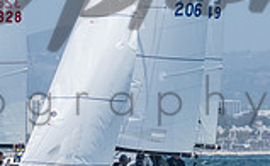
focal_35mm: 566
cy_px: -112
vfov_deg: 2.3
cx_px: 88
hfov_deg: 3.7
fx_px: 4149
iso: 400
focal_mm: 82
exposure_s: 1/1600
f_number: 8
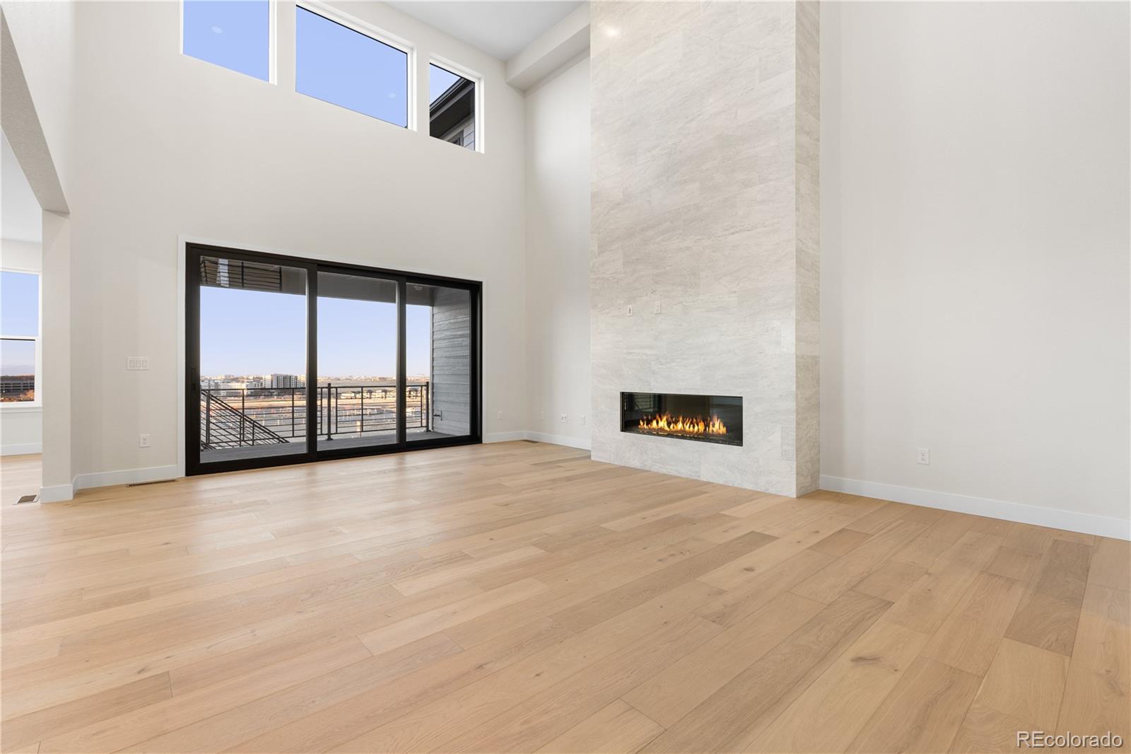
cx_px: 566
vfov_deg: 72.0
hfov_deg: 95.0
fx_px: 518
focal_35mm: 16
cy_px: 377
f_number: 8
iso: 160
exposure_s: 1/4
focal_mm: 16.5
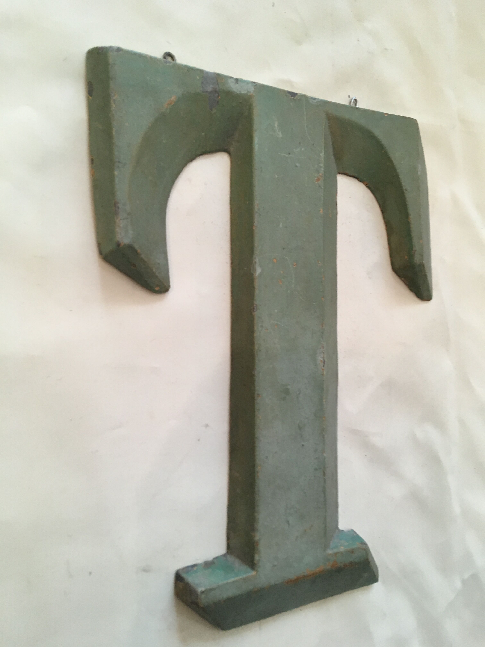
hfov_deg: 48.2
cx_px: 242
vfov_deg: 61.7
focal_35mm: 29
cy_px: 324
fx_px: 542
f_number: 2.2
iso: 125
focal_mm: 4.15
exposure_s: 1/33
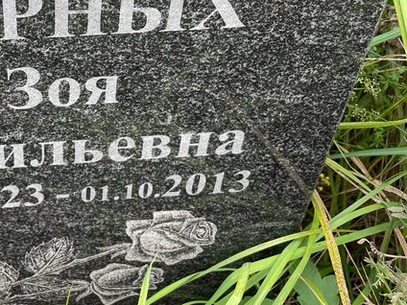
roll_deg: +1.9
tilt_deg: -37.4
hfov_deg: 36.8
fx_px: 576
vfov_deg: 29.2
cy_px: 74
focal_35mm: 49
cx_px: 53
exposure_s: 1/127
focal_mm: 4.2
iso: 32
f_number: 1.6
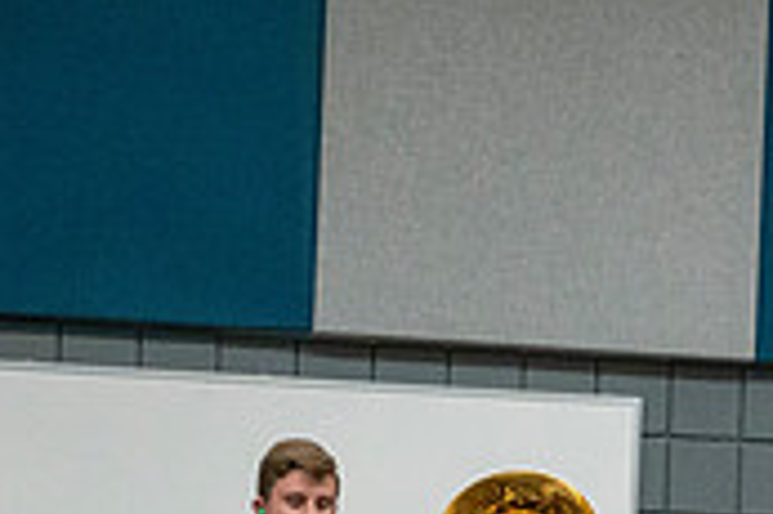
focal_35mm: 235
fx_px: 5041
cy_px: 811
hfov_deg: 8.6
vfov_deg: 5.8
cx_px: 1001
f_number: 4
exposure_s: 1/500
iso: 10000
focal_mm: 70
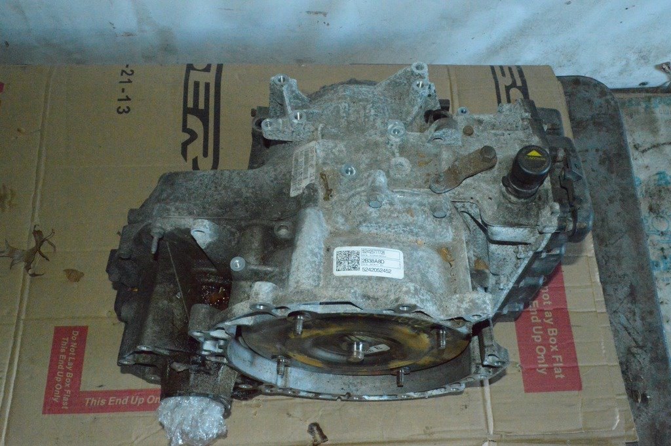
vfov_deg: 39.9
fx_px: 615
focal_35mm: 33
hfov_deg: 57.3
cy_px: 223
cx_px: 336
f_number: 16
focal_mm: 22
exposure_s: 1/100
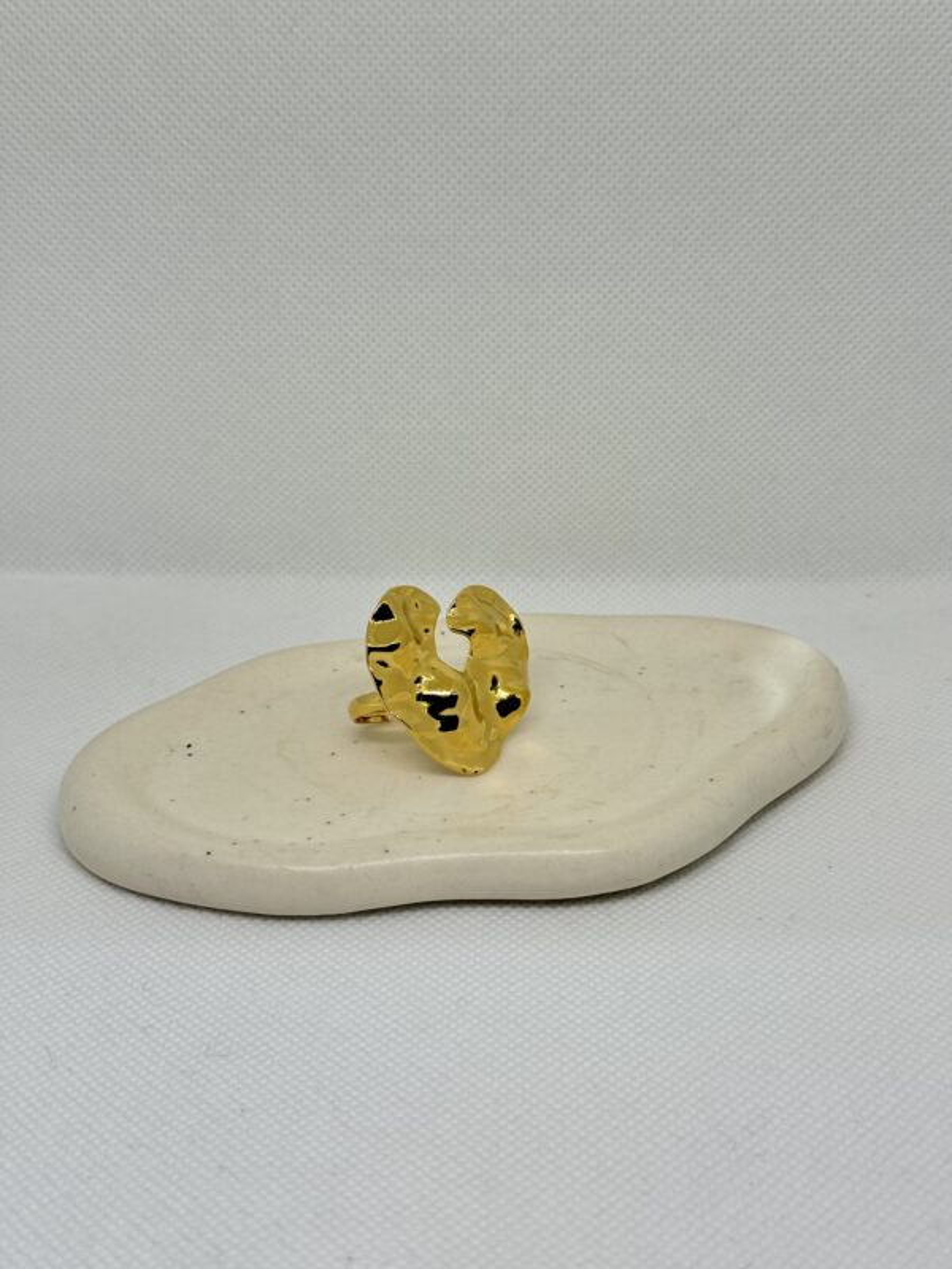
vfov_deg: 39.7
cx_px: 476
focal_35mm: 48
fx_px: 1760
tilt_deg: -24.5
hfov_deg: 30.3
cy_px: 634
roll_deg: +0.6
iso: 64
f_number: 1.78
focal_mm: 6.76
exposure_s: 1/331
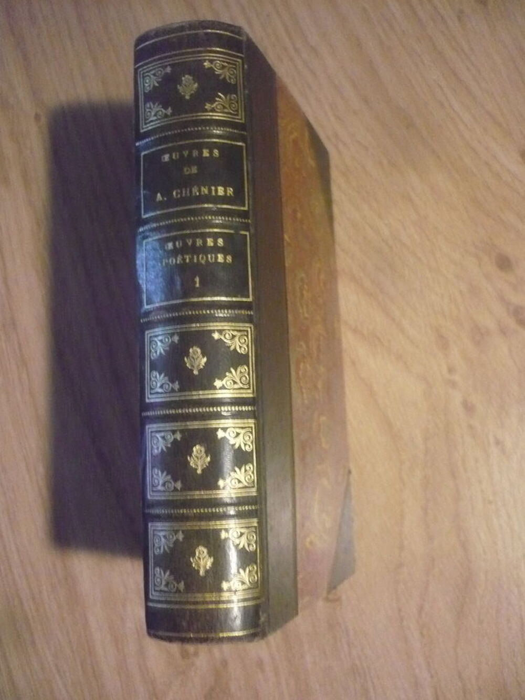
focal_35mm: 35
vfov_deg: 52.6
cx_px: 262
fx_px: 708
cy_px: 350
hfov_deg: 40.7
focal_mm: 5.8
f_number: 2.8
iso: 800
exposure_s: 1/15
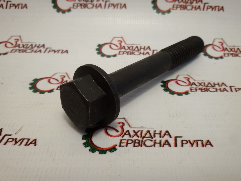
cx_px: 120
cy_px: 90
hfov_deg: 58.4
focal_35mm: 31
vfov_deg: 45.4
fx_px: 216
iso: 64
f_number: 2.4
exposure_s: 1/120
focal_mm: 2.93
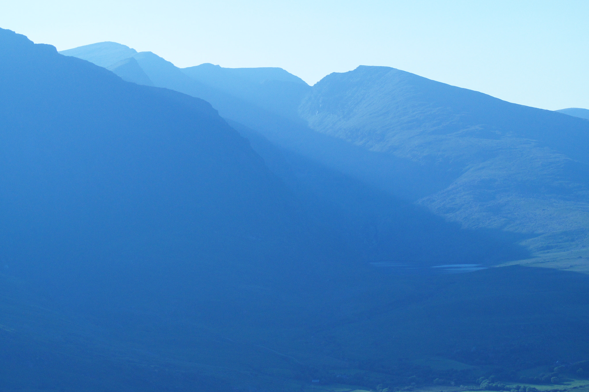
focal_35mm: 112
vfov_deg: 12.2
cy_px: 196
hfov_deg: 18.2
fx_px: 1839
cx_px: 294
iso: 800
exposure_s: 1/3200
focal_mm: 75
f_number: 5.6
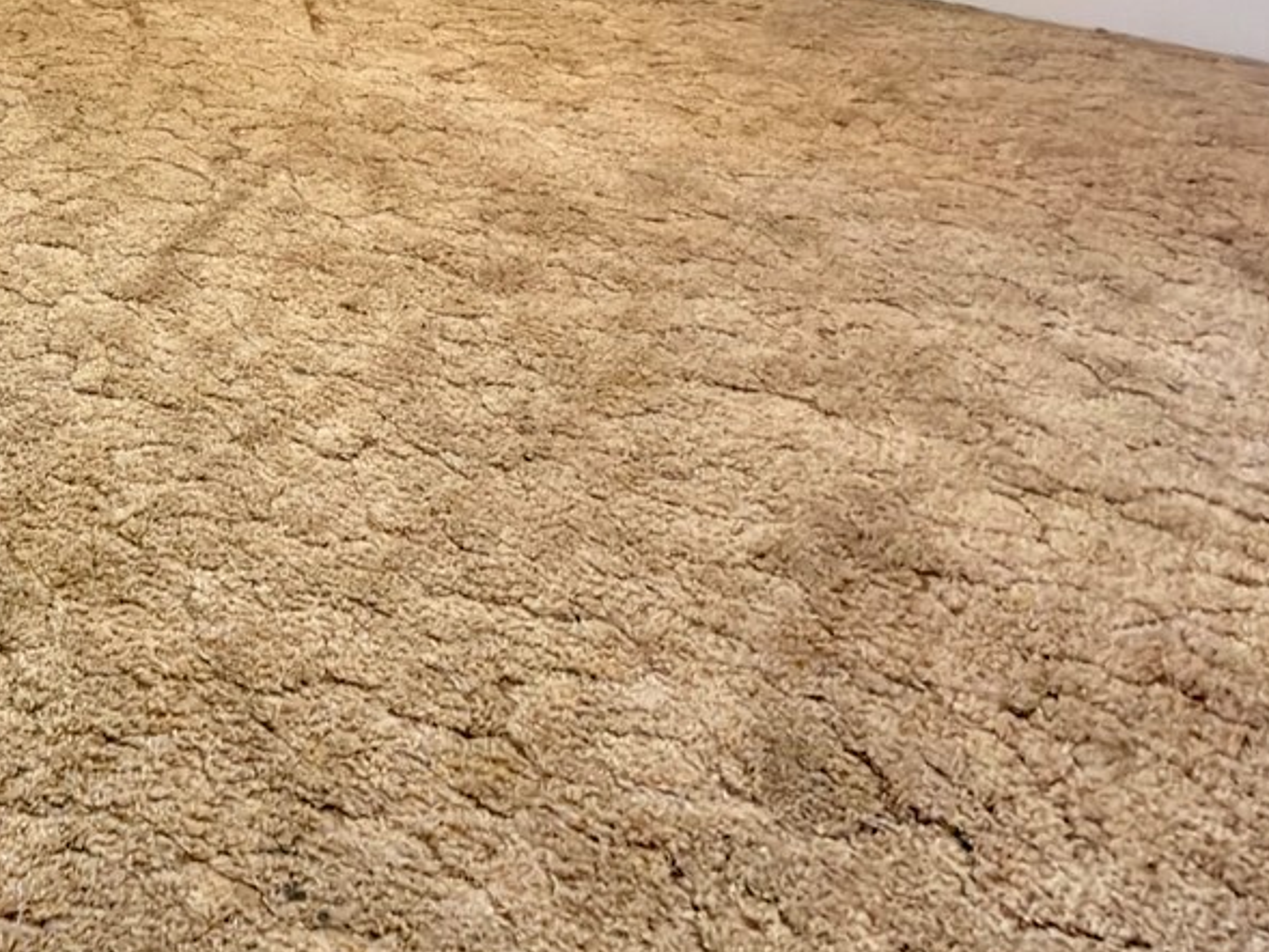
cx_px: -114
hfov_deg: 40.1
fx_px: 1393
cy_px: -73
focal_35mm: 38
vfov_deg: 33.3
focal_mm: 2.22
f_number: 2.2
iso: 250
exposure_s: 1/30
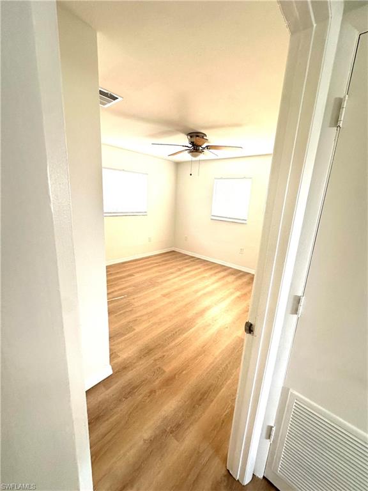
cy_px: 246
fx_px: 198
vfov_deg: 102.1
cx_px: 184
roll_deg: -4.8
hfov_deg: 85.7
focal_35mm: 14
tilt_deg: -13.4
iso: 100
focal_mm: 2.22
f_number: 2.2
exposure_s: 1/99
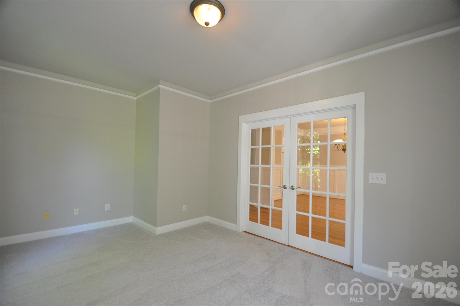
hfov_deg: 100.5
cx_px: 230
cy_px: 153
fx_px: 191
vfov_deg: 77.2
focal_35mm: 15
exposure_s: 1/60
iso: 720
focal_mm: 10
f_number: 4
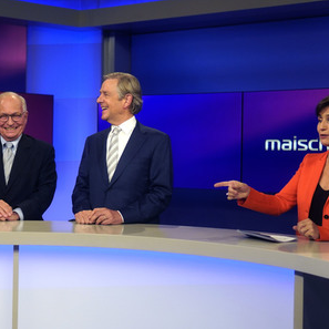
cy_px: 165
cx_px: 111
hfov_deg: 29.4
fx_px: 624
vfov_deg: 29.6
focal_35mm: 58
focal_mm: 30
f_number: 1.4
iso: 640
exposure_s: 1/800
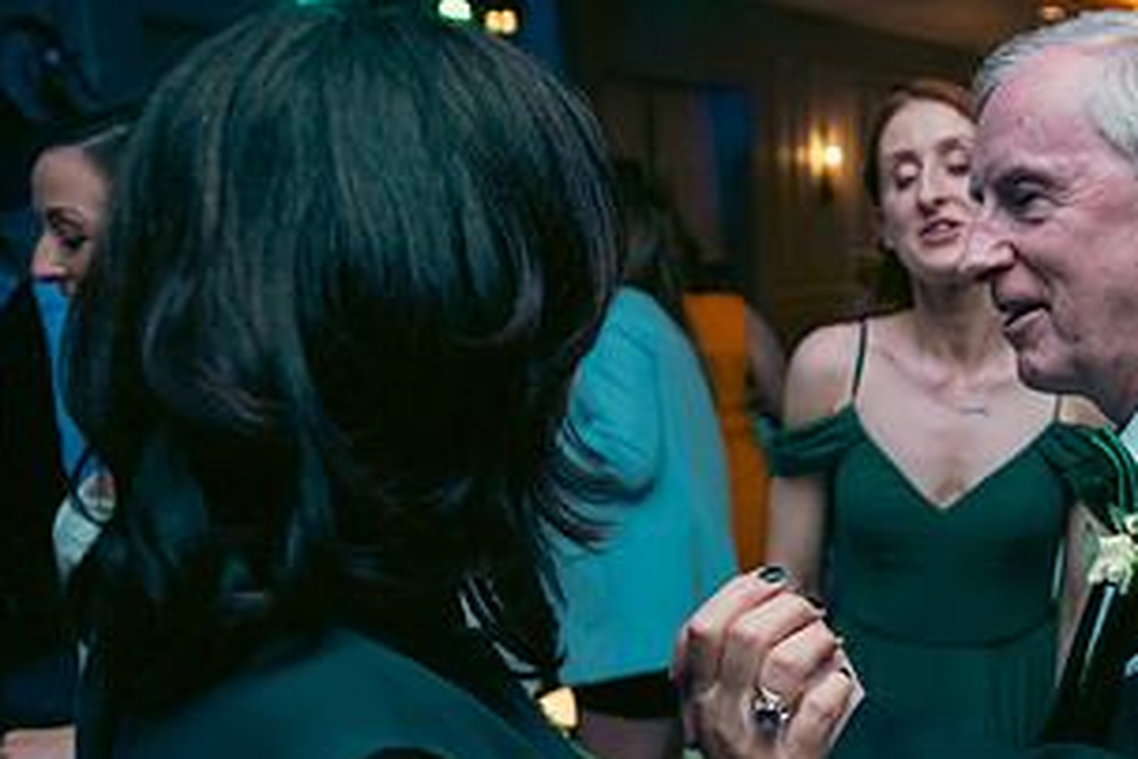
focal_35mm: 46
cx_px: 1052
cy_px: 603
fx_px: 1454
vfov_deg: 28.6
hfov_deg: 39.3
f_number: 3.5
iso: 800
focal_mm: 24
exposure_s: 1/160
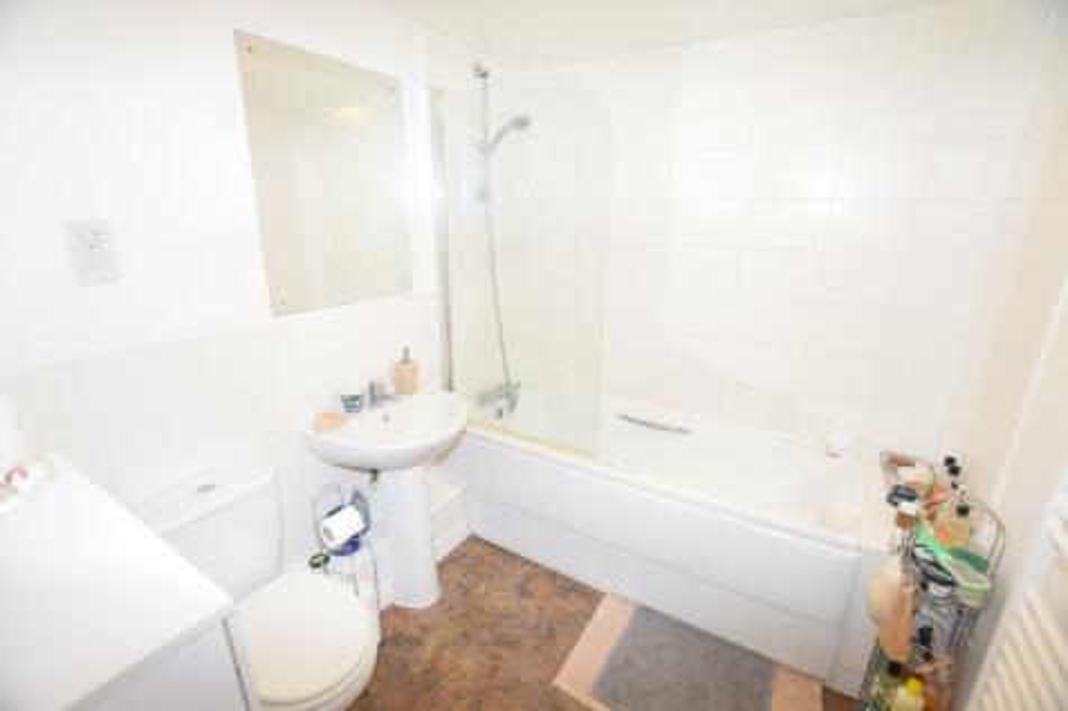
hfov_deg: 100.4
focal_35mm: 15
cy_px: 356
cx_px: 534
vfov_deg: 77.3
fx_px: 445
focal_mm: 10
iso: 800
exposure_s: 1/60
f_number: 4
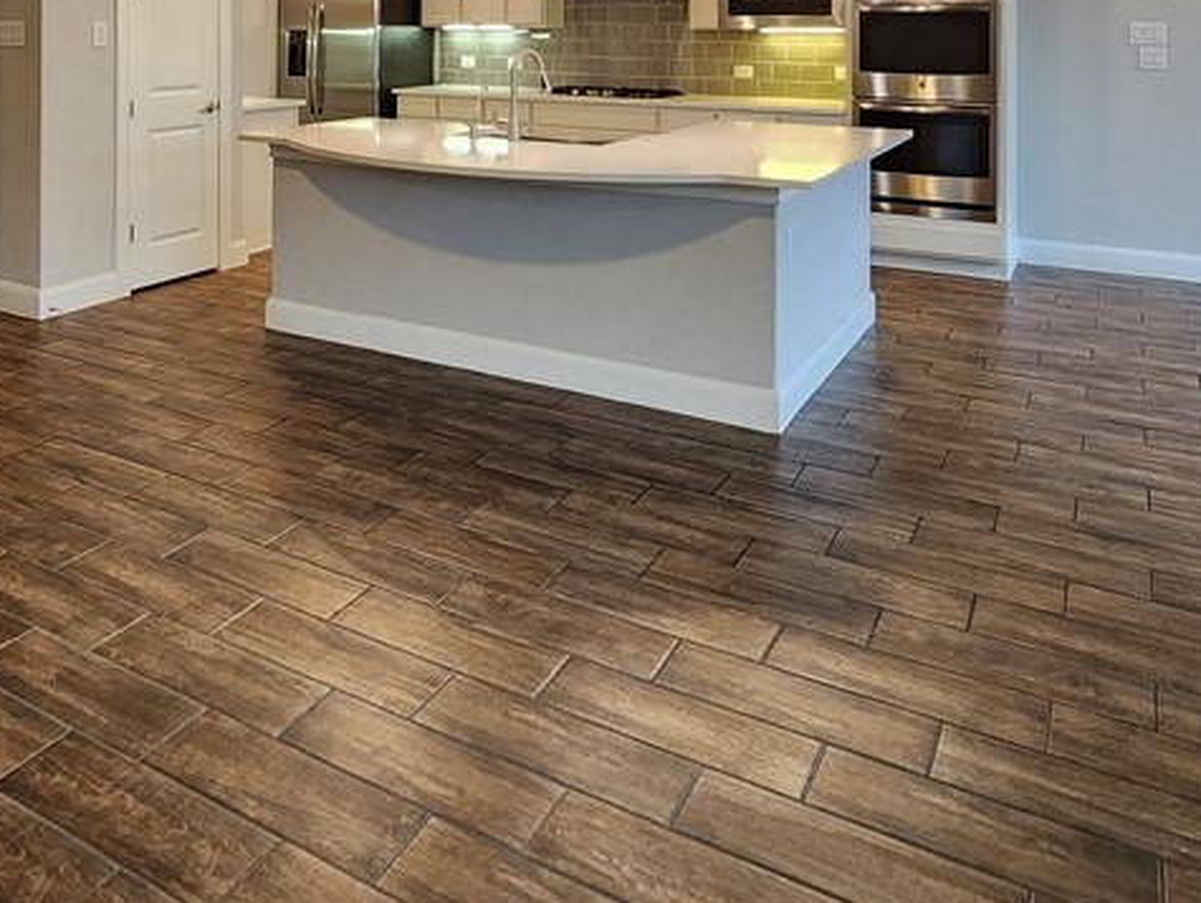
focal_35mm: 28
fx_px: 972
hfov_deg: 62.7
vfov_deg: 43.6
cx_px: 468
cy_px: 25
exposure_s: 1/40
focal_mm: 2.2
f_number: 2.2
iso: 320
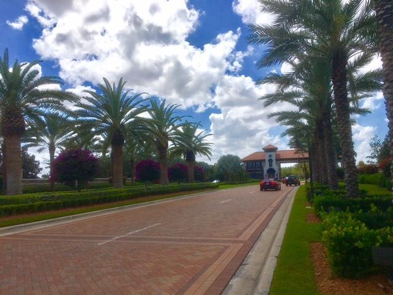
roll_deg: +1.4
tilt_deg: +4.3
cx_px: 196
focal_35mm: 29
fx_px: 329
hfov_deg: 61.7
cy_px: 148
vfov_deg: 48.2
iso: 25
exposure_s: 1/6410
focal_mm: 4.15
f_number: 2.2
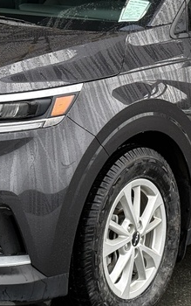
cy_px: 98
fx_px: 1240
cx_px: 85
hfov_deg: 8.8
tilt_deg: -4.8
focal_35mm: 149
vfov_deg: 14.0
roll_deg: -1.3
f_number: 1.78
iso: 64
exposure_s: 1/121
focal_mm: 6.76
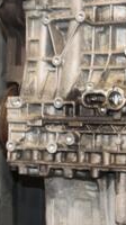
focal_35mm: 85
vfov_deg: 24.7
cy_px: 54
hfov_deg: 13.9
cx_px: 134
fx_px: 507
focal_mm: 18
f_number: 5
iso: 800
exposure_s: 1/60
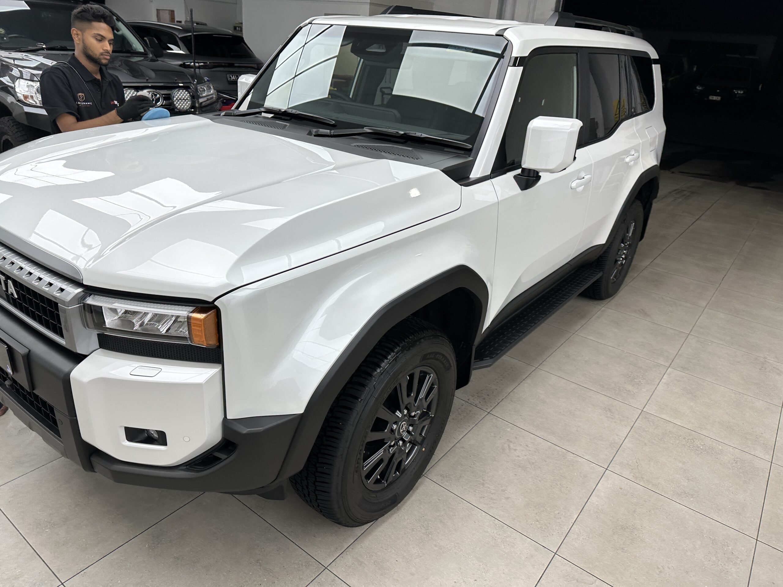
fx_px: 543
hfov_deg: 71.6
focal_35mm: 24
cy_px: 294
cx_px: 392
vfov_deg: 56.8
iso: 80
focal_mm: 6.86
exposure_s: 1/370
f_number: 1.78
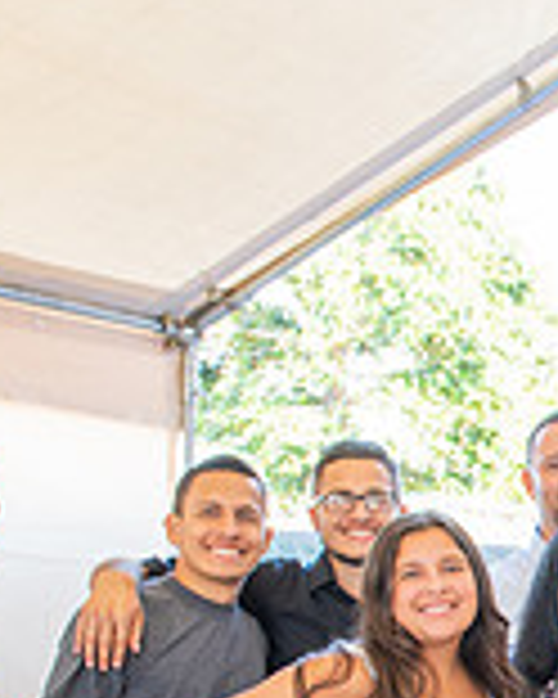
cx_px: 991
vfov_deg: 21.0
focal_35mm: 88
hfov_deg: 15.2
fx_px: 1817
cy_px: 699
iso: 500
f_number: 4.5
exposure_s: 1/80
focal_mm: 24
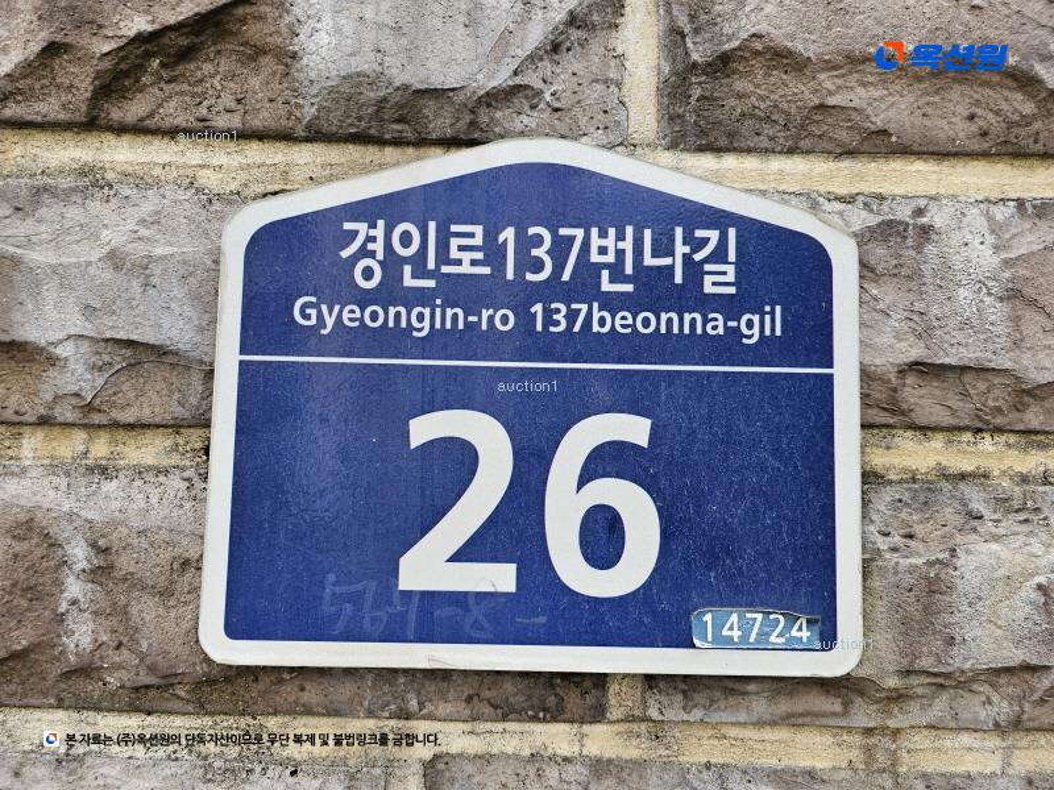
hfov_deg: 73.9
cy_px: 395
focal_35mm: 23
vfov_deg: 58.9
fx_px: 700
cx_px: 527
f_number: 1.7
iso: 25
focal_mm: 6.3
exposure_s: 1/207
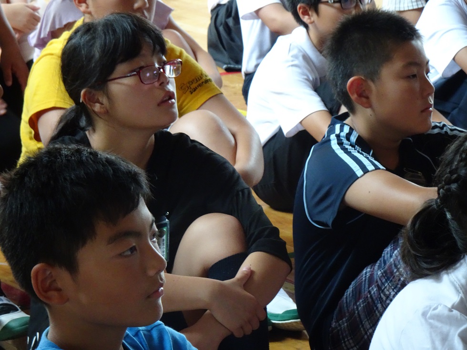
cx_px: 234
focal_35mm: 159
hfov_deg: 12.4
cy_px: 175
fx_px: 2145
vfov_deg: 9.3
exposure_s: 1/30
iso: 800
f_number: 5.6
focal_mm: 27.16
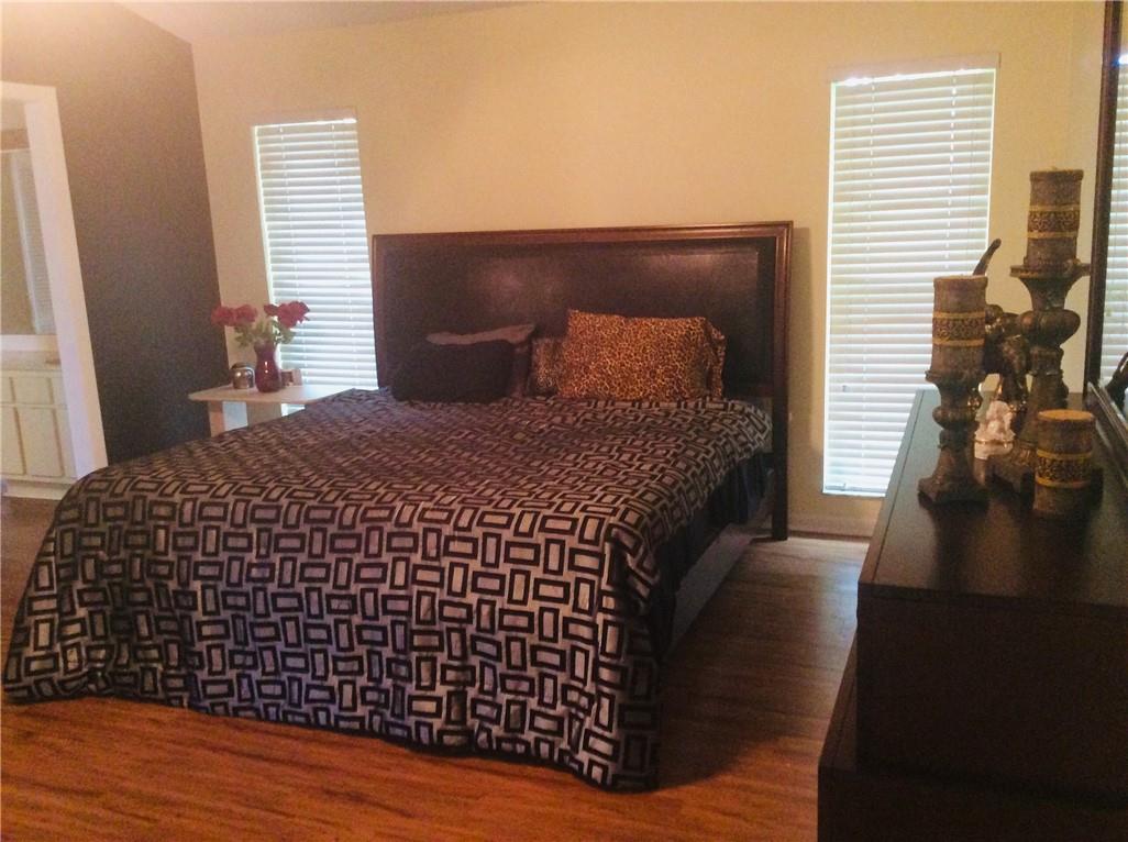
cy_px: 421
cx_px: 564
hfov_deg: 56.9
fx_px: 1041
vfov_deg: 44.0
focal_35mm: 32
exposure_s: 1/17
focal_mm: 3.3
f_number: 2.4
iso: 250
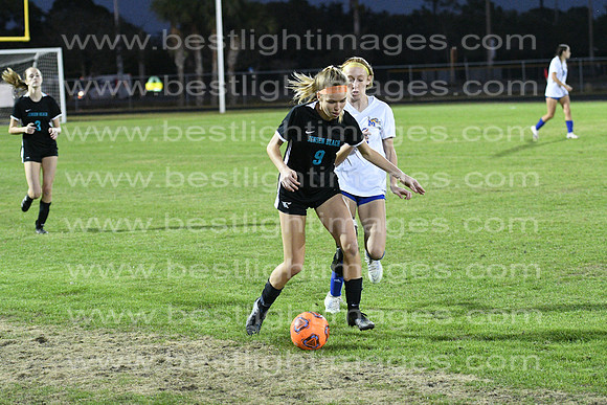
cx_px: 304
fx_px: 1771
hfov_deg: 19.5
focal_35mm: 105
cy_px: 202
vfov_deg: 13.0
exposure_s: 1/800
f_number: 2.8
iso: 8000
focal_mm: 70
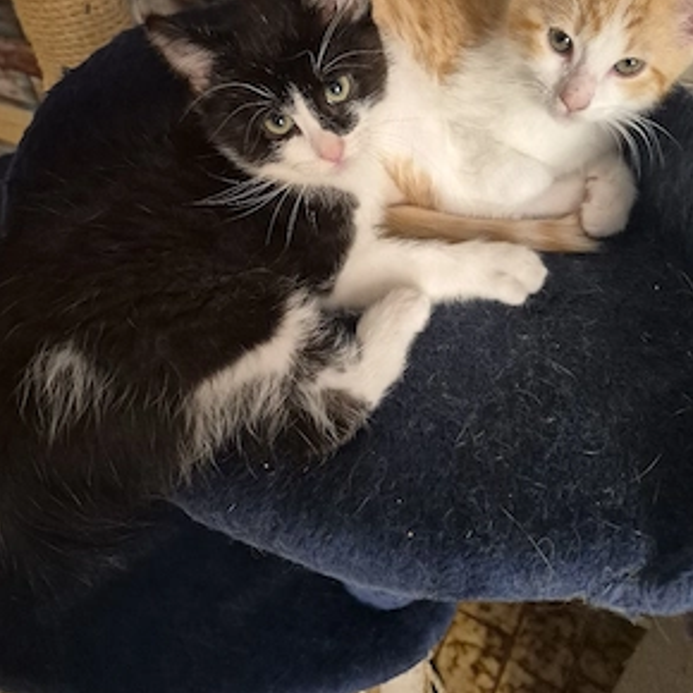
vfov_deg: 56.0
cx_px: 337
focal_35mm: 28
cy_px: 225
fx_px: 634
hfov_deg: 57.3
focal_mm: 5.4
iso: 1000
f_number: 1.8
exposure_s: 1/100
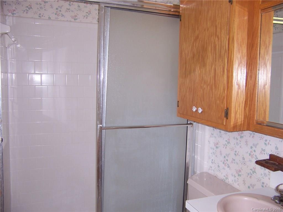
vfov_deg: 42.9
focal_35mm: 33
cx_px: 142
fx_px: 270
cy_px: 106
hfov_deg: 55.4
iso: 80
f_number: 2.8
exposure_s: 1/60
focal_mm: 5.5
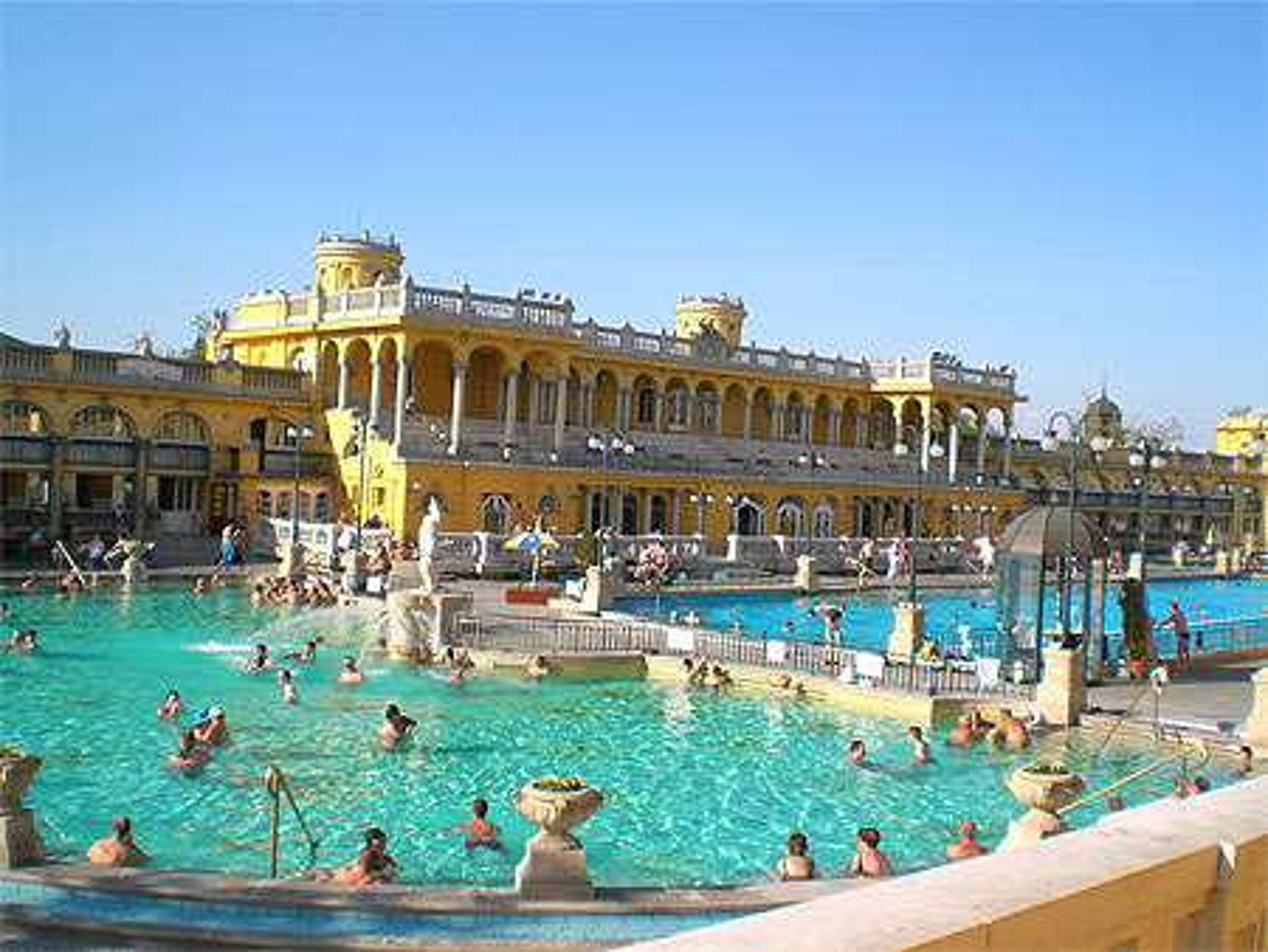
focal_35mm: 38
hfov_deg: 49.0
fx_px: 1393
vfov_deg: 37.8
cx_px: 634
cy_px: 476
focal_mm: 6.3
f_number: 4.4
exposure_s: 1/400
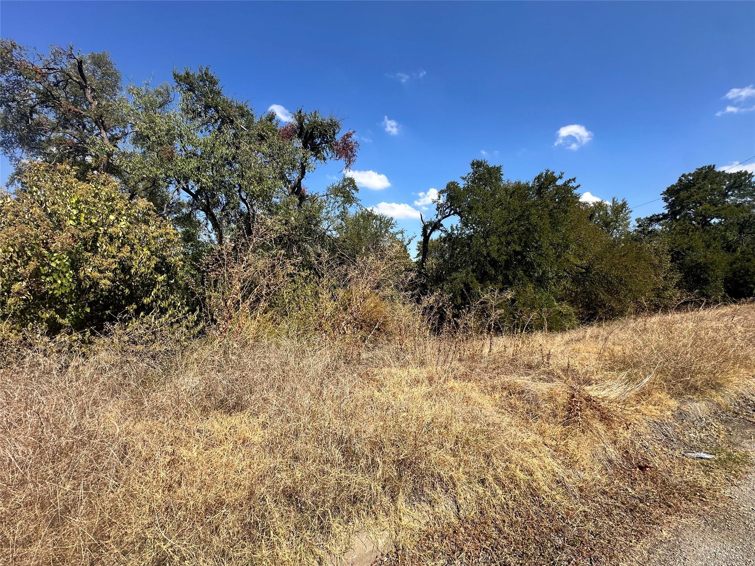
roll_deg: +0.4
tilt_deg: +0.6
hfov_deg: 102.1
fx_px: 305
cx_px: 378
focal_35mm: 14
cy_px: 283
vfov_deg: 85.7
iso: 40
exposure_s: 1/1642
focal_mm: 2.22
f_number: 2.2
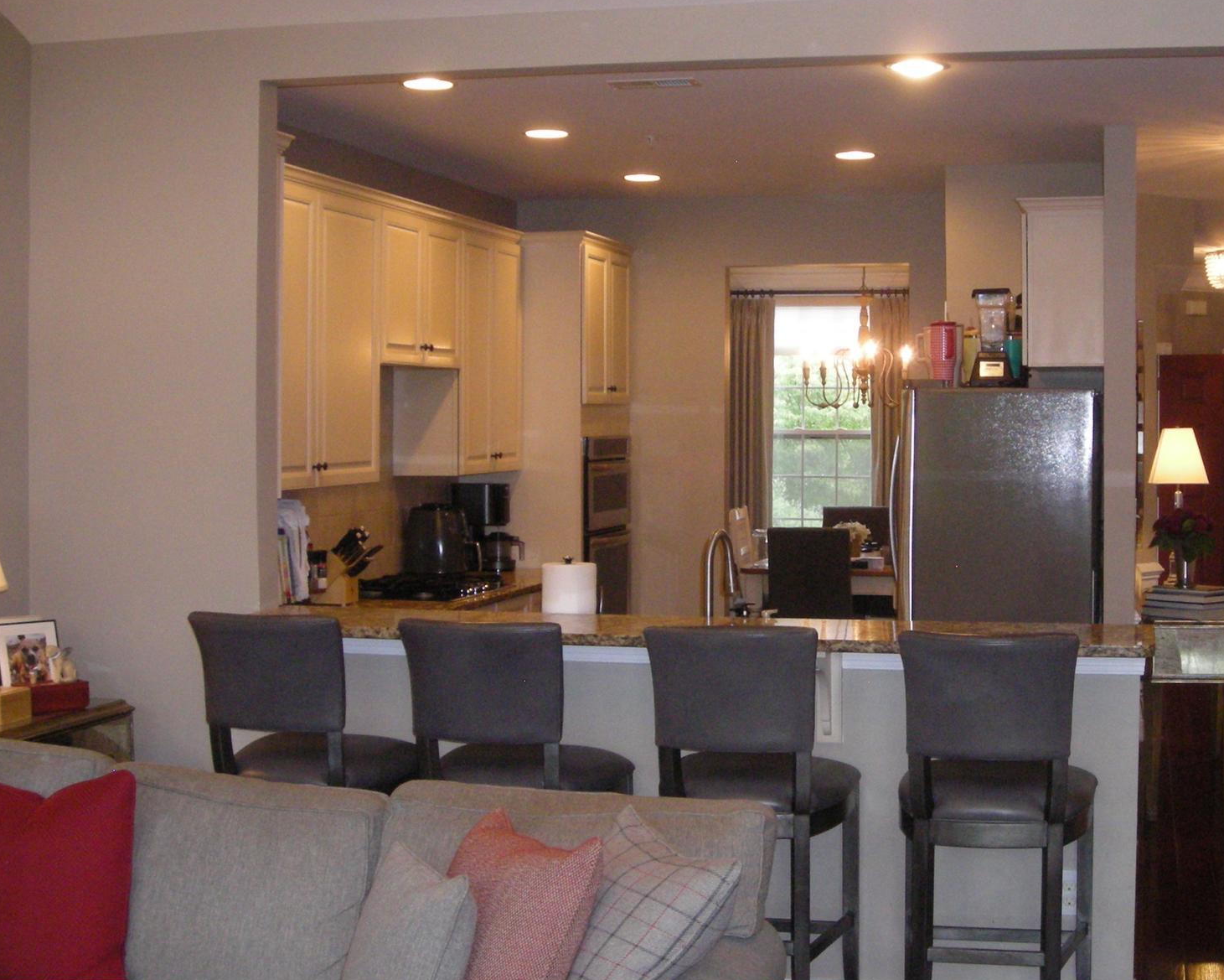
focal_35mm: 52
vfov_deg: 29.1
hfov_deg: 35.7
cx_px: 800
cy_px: 407
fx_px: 1884
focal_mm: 6.3
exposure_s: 1/60
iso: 268
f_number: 3.2
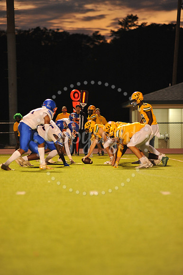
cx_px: 92
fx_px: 1527
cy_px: 138
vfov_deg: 10.3
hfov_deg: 6.9
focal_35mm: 200
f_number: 3.2
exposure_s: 1/250
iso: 2000
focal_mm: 200
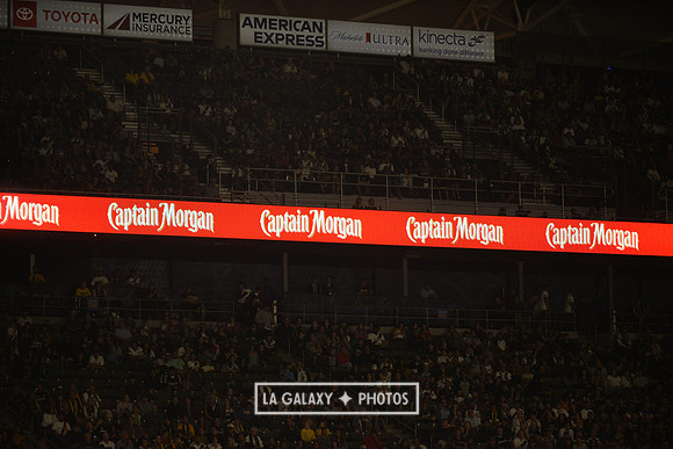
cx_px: 336
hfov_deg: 10.3
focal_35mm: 200
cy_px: 224
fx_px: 3740
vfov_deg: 6.9
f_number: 2.8
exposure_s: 1/3200
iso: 1600
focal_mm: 200
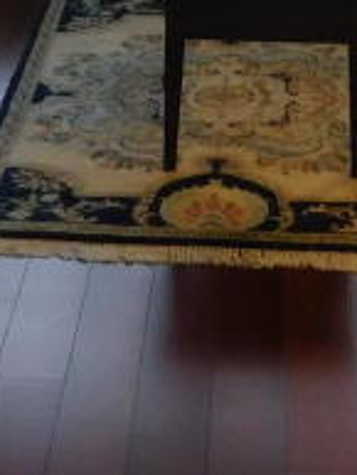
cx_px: 182
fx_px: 1676
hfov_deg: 12.2
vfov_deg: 15.2
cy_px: -180
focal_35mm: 122
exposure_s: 1/30
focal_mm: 4
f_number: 3
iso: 200
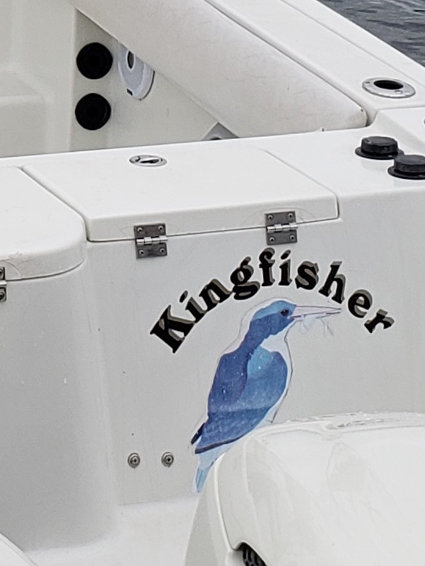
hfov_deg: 12.8
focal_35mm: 109
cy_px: -23
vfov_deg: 17.5
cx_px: -230
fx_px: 1784
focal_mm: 4.3
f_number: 2.4
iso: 50
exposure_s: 1/955
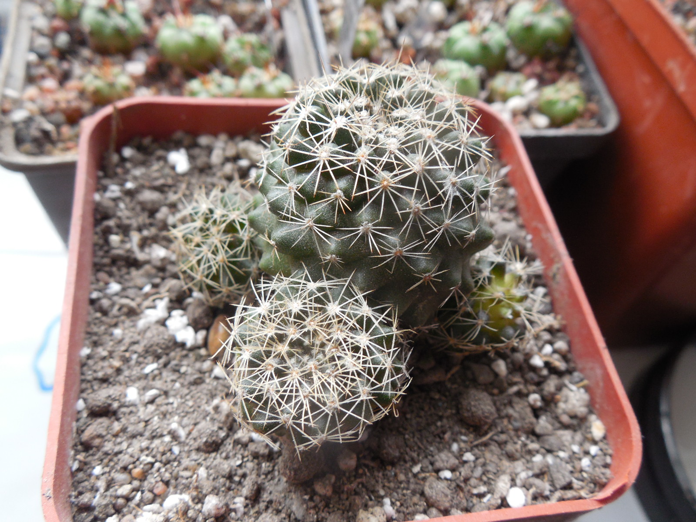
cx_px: 348
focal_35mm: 31
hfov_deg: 58.4
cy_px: 261
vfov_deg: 45.4
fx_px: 623
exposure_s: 1/30
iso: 250
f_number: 3.6
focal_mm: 5.6
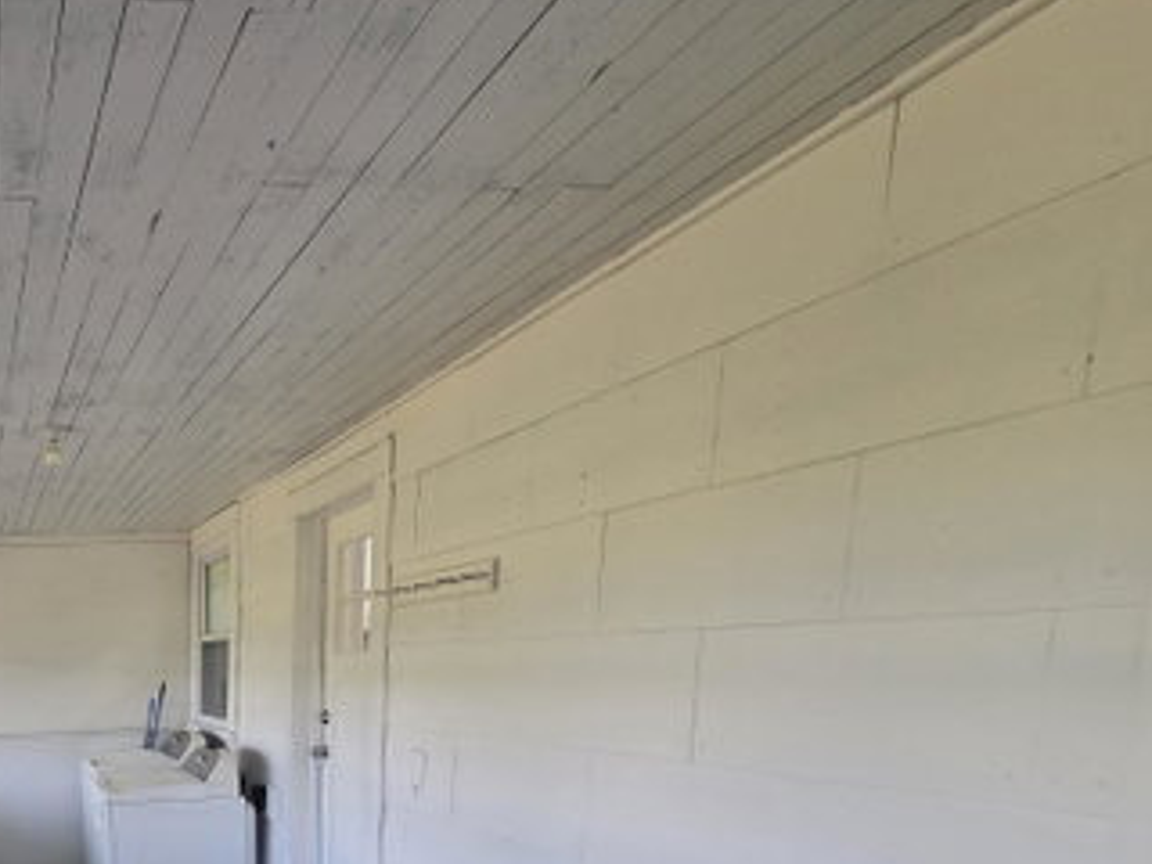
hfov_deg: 54.4
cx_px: 31
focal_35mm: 26
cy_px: 785
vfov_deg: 47.4
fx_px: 865
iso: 160
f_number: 2.2
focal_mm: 2.2
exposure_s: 1/120
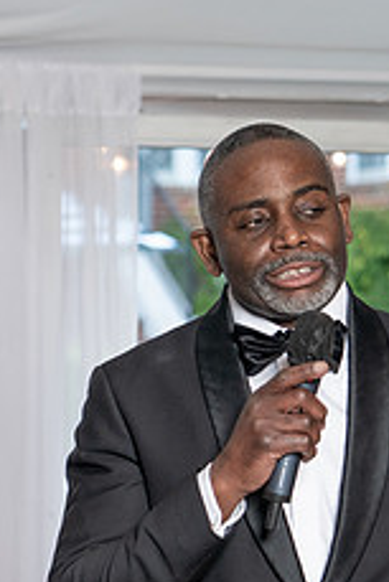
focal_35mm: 231
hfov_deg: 5.9
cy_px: 506
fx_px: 3738
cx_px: -125
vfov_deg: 8.9
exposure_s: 1/200
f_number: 4
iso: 800
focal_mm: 72
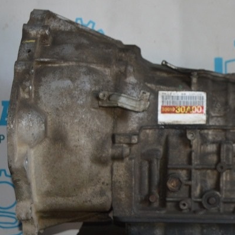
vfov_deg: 14.0
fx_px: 960
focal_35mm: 125
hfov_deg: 13.7
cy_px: 133
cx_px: 255
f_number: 4.8
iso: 640
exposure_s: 1/60
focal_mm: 38
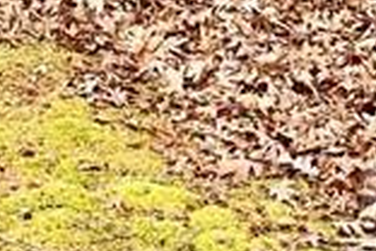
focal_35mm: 191
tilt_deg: -0.7
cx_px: -154
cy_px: -623
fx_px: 1995
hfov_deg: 10.5
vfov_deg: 6.3
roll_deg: -0.7
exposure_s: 1/209
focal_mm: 4
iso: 20
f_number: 1.8
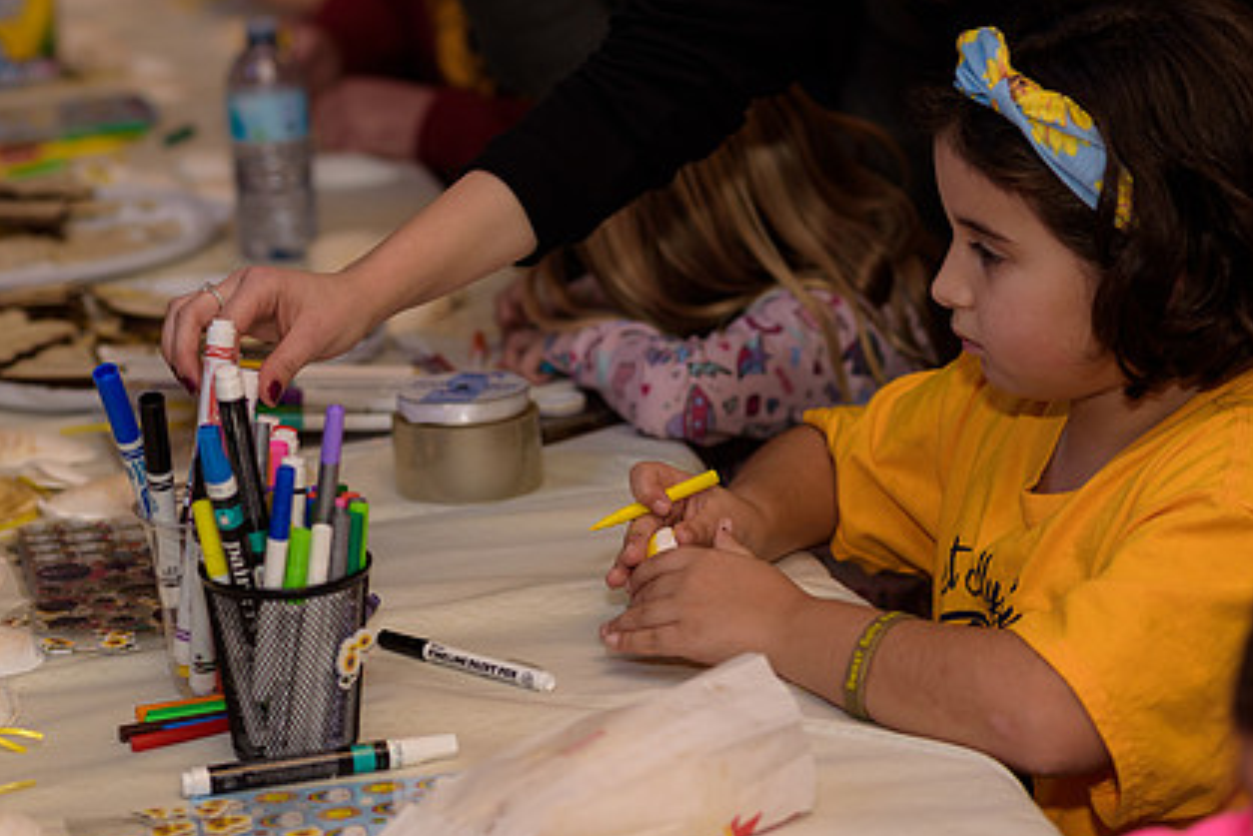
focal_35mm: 118
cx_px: 618
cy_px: 379
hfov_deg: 17.3
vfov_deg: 11.6
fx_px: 4108
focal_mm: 85
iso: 160
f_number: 3.2
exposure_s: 1/160
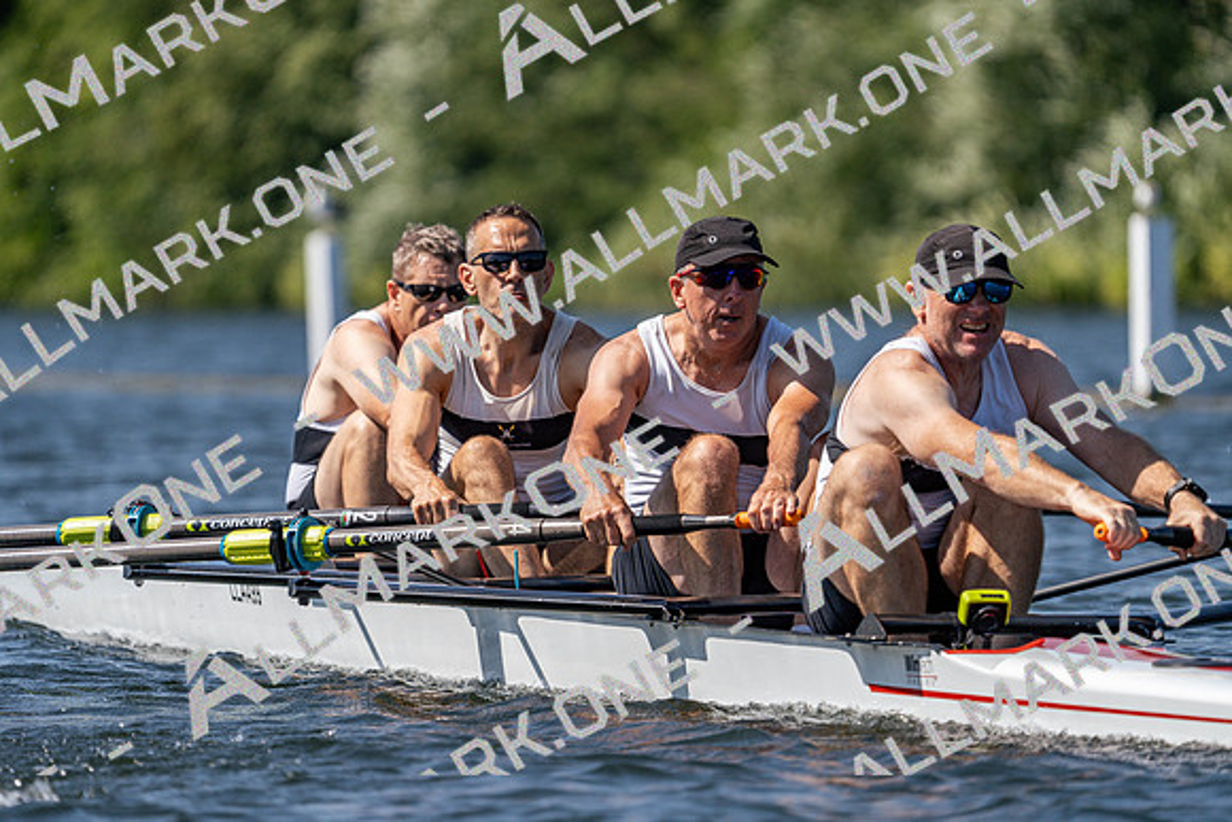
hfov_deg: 4.8
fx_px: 14821
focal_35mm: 433
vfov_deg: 3.2
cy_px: 411
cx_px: 616
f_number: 6.3
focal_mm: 433
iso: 250
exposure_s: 1/2000
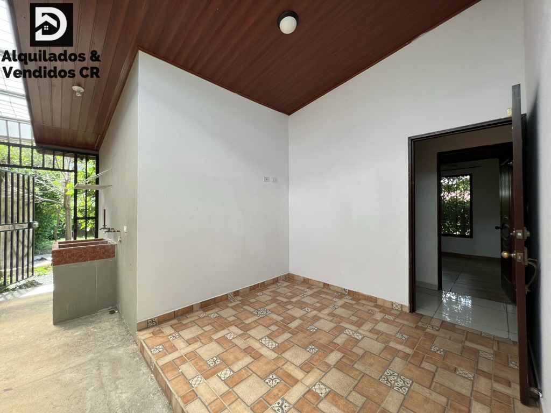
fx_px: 207
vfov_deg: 89.9
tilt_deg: +0.1
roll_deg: +0.1
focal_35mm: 13
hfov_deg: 106.2
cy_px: 206
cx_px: 276
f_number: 1.8
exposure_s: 1/99
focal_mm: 1.57
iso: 32
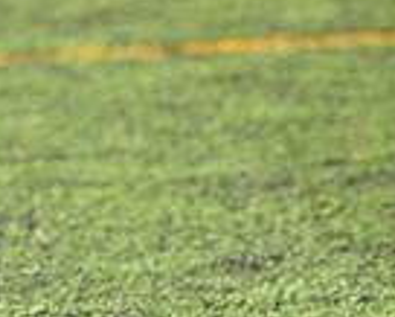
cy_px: -390
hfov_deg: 3.1
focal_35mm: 622
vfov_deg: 2.5
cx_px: 547
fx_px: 7277
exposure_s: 1/200
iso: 64
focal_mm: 155
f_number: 5
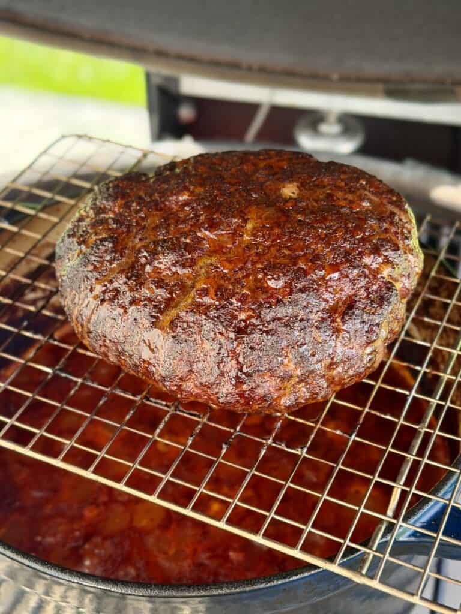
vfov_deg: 39.7
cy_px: 307
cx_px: 230
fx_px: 852
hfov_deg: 30.3
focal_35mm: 48
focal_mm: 6.76
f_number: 1.78
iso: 125
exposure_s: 1/205
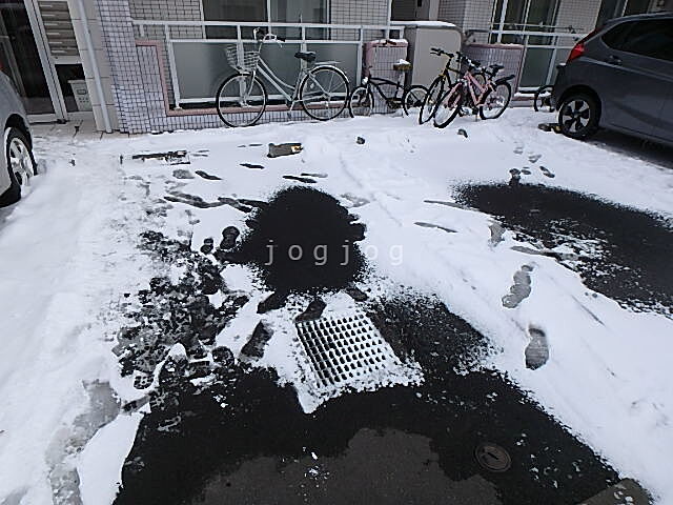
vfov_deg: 63.4
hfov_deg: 79.0
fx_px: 408
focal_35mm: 21
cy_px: 252
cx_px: 336
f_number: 3.5
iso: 125
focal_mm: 3.7
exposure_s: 1/400
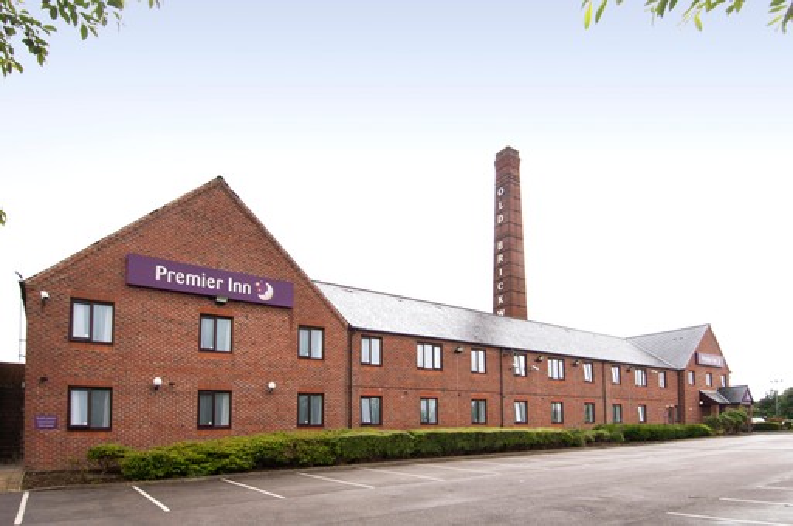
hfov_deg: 90.1
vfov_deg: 67.2
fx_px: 396
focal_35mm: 18
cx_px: 396
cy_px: 263
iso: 200
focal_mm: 12
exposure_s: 1/80
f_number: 6.3
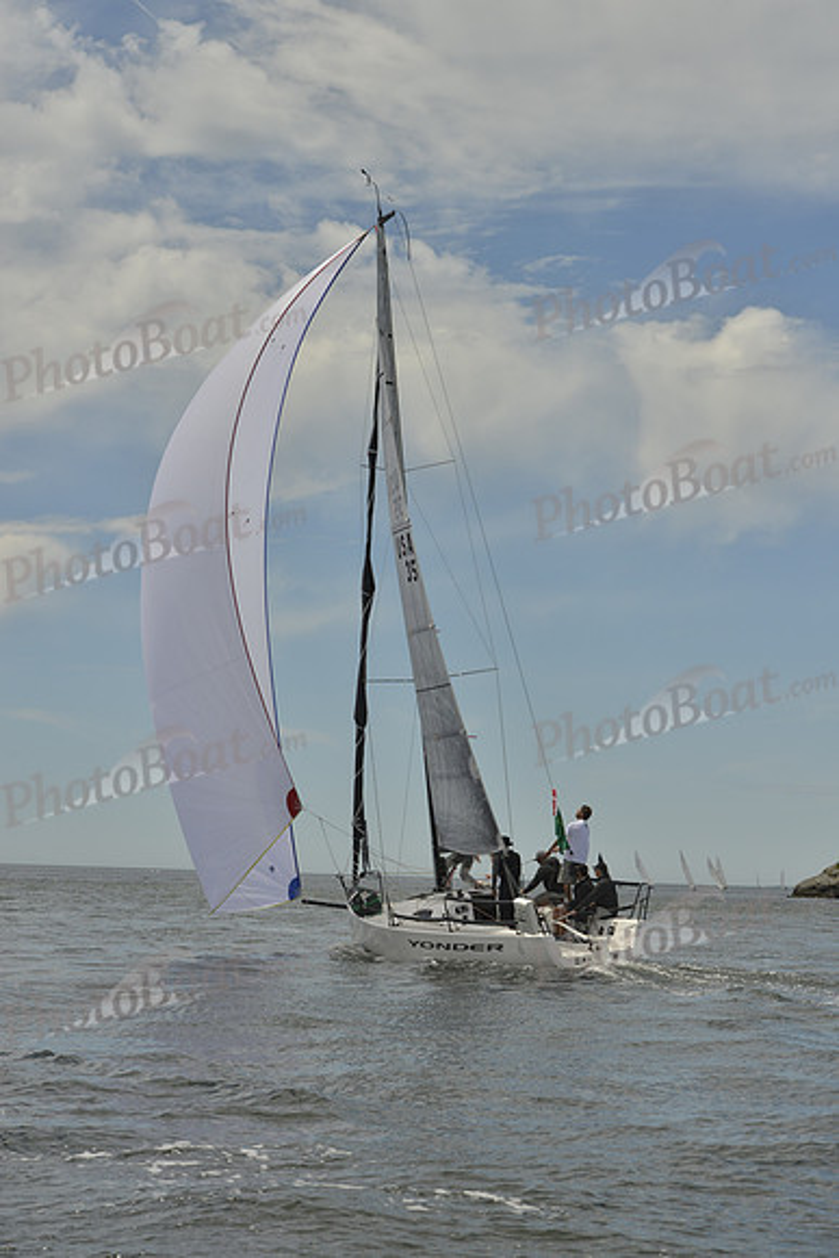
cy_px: 629
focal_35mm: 78
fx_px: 2725
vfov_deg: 26.0
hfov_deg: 17.5
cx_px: 420
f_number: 10
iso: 280
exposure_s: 1/1600
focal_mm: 78
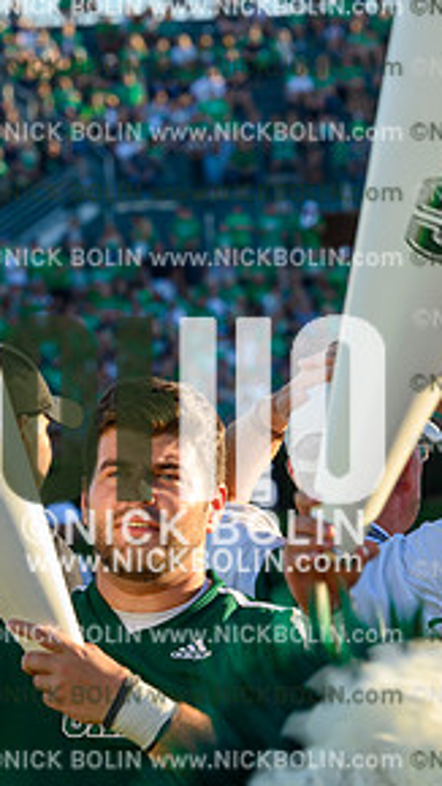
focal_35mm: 304
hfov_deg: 4.0
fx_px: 6338
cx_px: 193
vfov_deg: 7.1
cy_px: 446
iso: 160
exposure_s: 1/125
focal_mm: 145
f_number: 8
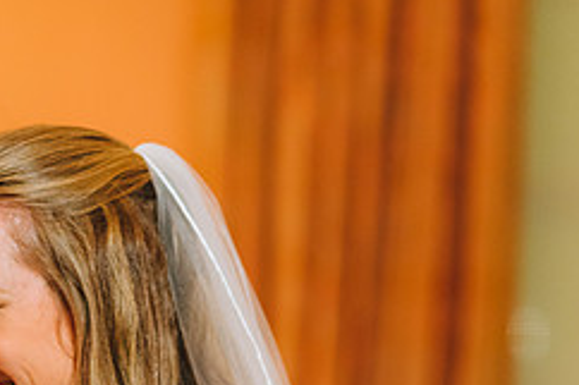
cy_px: 401
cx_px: 19
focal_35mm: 204
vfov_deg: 6.7
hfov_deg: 10.0
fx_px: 3279
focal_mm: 85
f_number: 2.2
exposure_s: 1/160
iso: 800
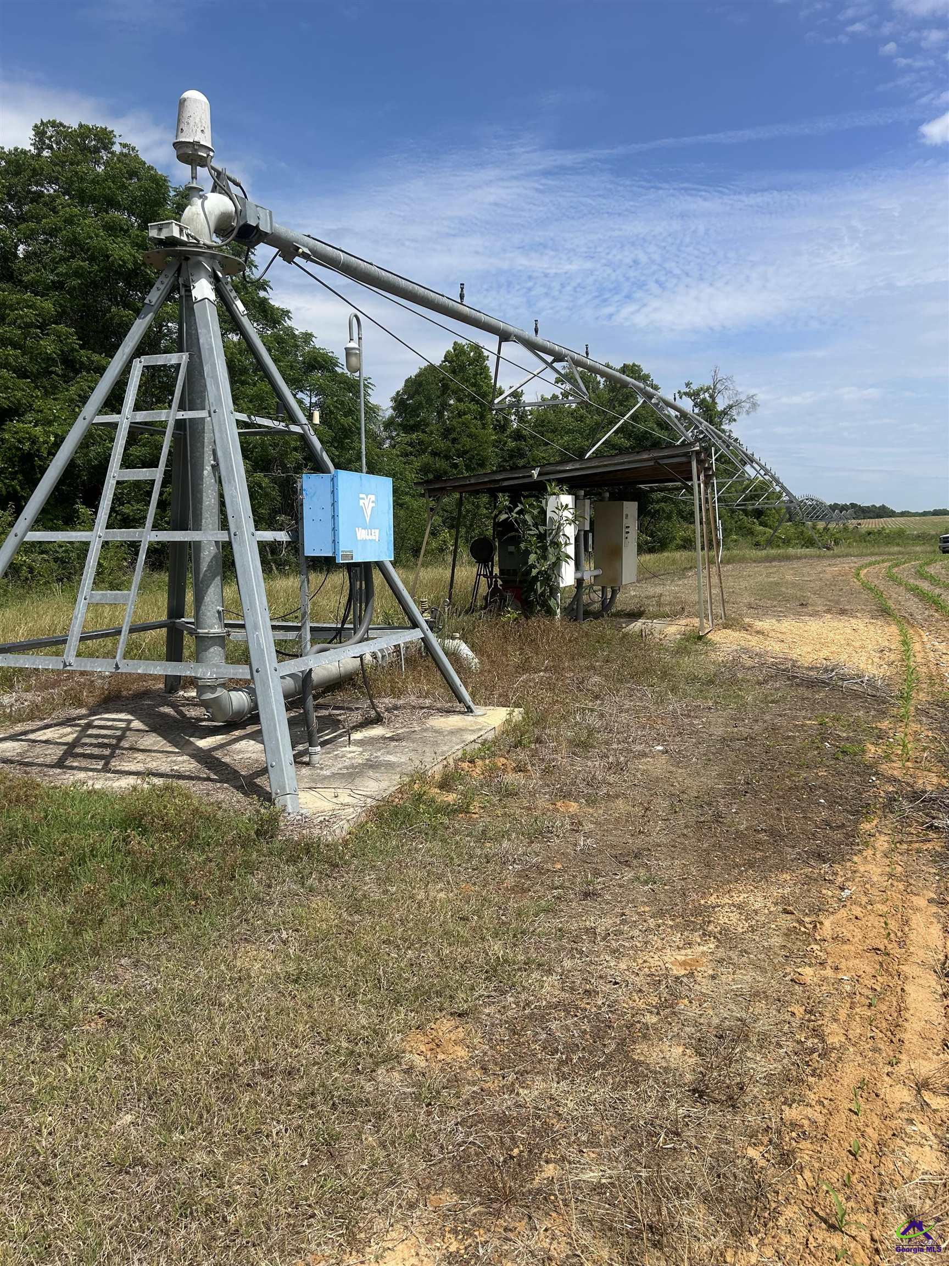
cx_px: 474
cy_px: 633
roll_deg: +0.9
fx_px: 950
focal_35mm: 26
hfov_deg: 53.1
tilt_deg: -10.7
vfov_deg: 67.3
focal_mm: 5.7
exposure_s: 1/4831
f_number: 1.5
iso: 50
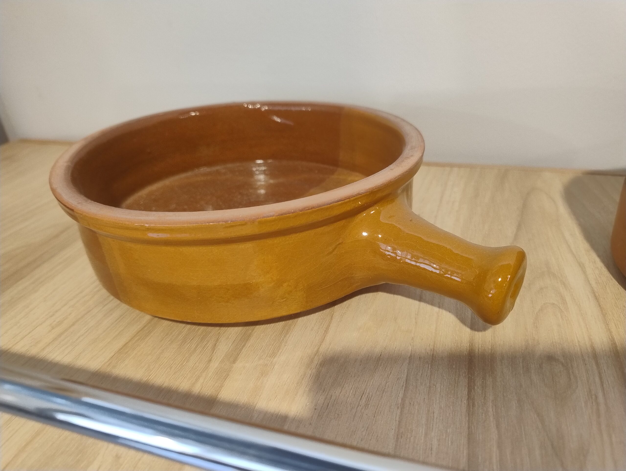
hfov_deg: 71.5
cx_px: 313
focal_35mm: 24
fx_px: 435
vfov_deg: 56.9
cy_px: 236
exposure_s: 1/50
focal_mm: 5.56
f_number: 1.8
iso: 503
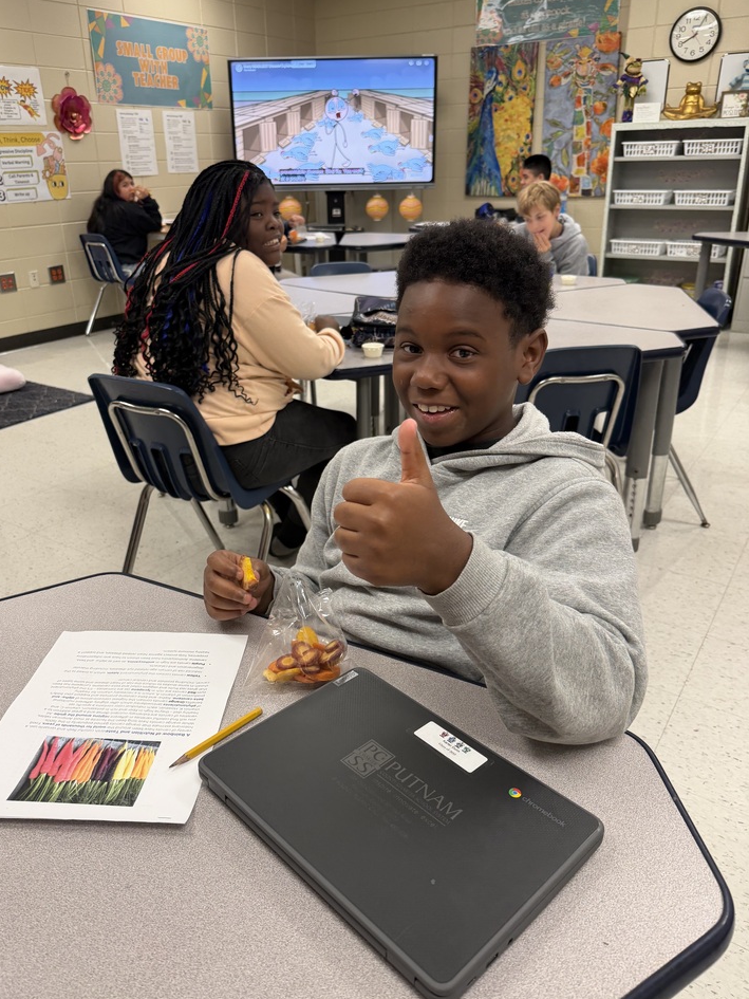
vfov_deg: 67.3
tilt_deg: -22.2
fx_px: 750
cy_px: 480
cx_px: 344
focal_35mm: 26
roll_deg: +2.8
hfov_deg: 53.0
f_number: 1.78
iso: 125
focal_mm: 6.76
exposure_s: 1/60
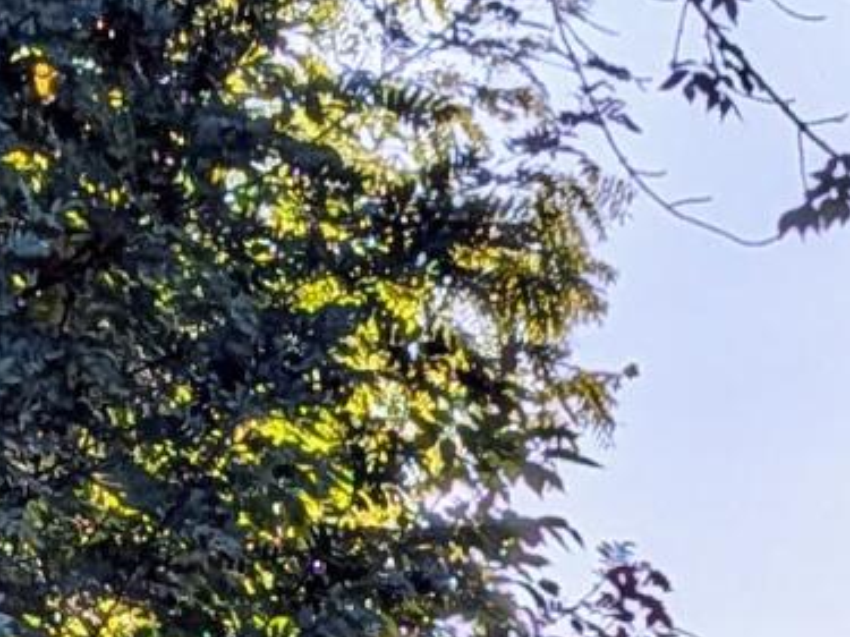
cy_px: 1056
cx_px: -82
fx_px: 4713
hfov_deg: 10.2
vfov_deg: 7.5
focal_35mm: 192
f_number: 1.7
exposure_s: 1/3597
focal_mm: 4.53
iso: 26
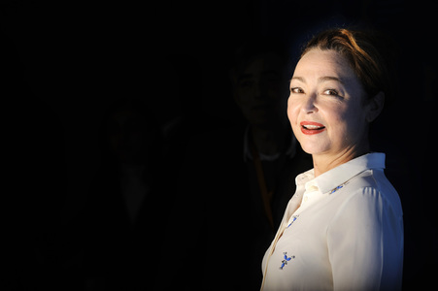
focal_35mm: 200
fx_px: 2431
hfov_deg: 10.3
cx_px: 219
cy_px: 146
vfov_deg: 6.9
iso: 200
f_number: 9
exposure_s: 1/320
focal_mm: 200
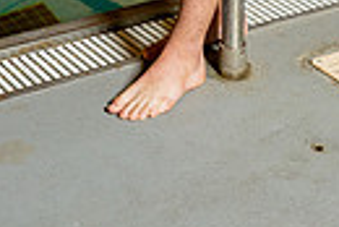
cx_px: 159
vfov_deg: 8.4
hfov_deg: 13.8
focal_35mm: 149
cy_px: -339
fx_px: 1405
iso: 1600
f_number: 5.6
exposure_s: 1/250
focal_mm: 43
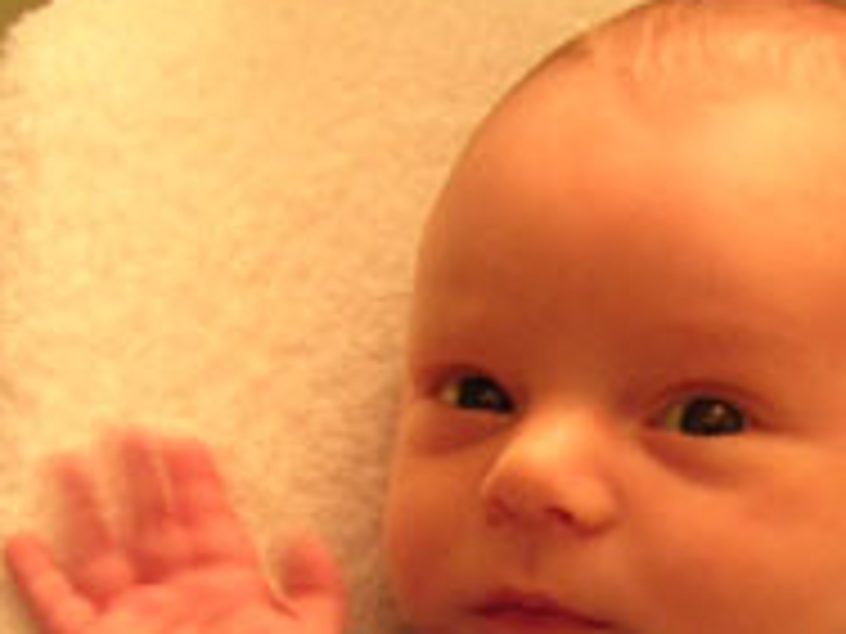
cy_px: 647
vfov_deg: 17.7
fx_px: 1980
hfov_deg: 23.6
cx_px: 738
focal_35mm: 81
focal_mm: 5.8
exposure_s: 1/3.7
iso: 178
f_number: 2.8
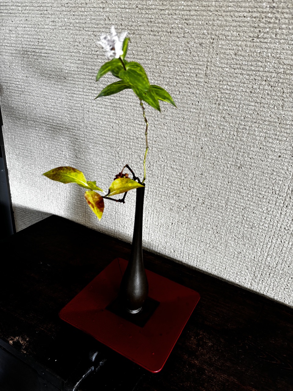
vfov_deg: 67.3
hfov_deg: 53.1
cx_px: 146
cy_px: 196
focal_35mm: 26
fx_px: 293
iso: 250
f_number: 1.6
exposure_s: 1/60
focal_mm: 5.96
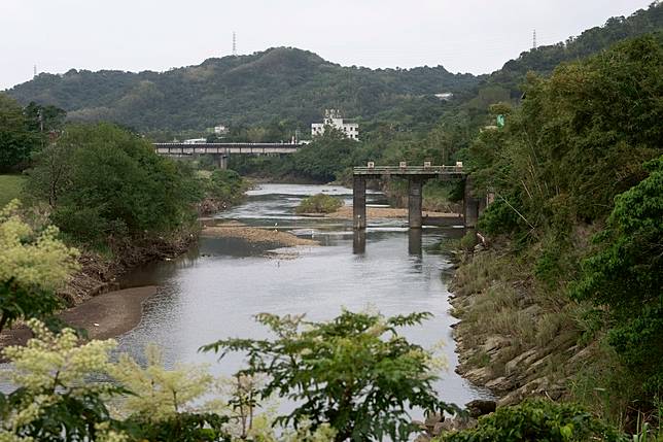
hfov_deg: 28.9
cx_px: 332
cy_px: 221
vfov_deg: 19.4
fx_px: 1289
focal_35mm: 70
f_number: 5
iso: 1250
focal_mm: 70
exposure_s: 1/400
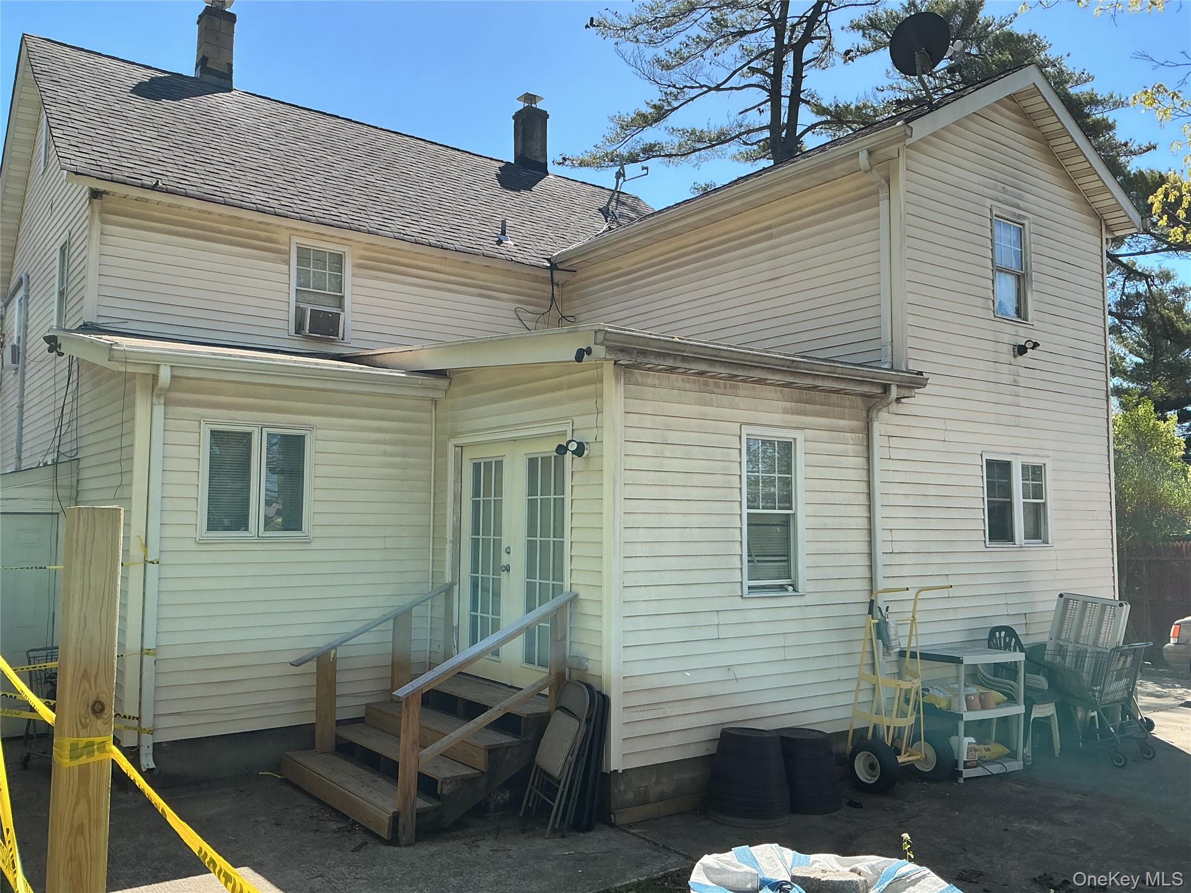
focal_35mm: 29
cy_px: 446
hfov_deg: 61.7
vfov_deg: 48.2
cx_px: 596
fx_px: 998
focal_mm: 3
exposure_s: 1/804
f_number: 1.8
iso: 25
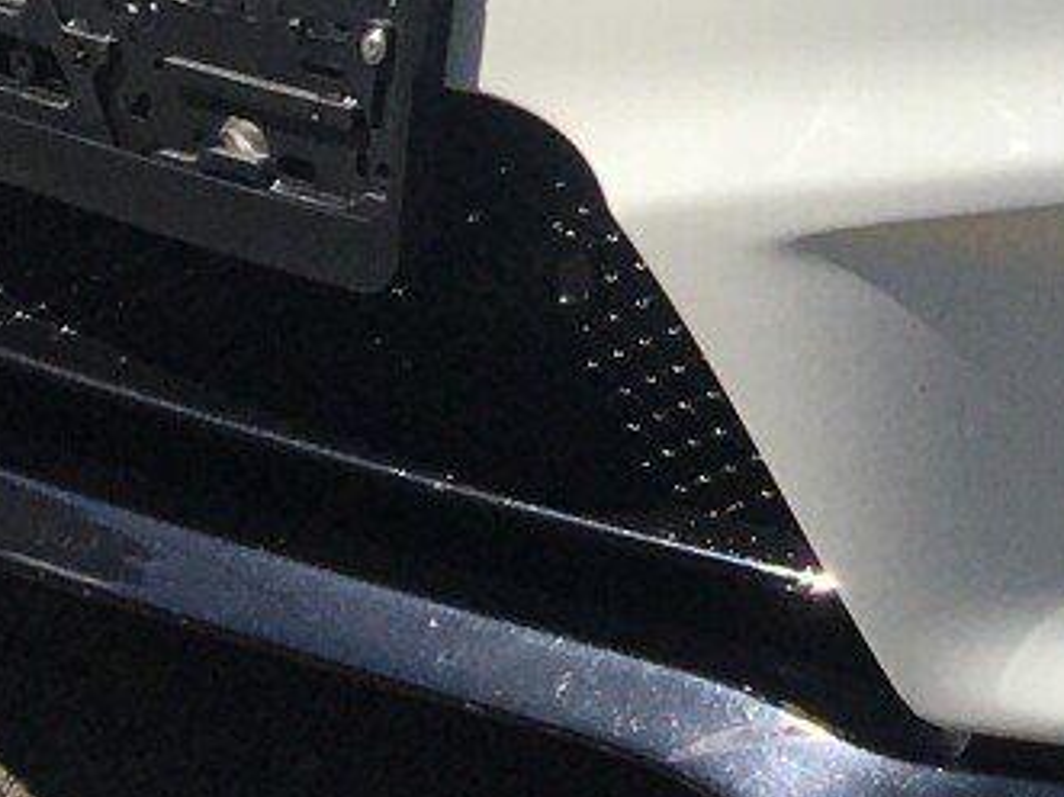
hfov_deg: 10.2
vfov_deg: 8.4
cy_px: -587
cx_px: 2494
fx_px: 5254
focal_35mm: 171
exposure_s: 1/2481
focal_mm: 4.15
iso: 25
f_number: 2.2
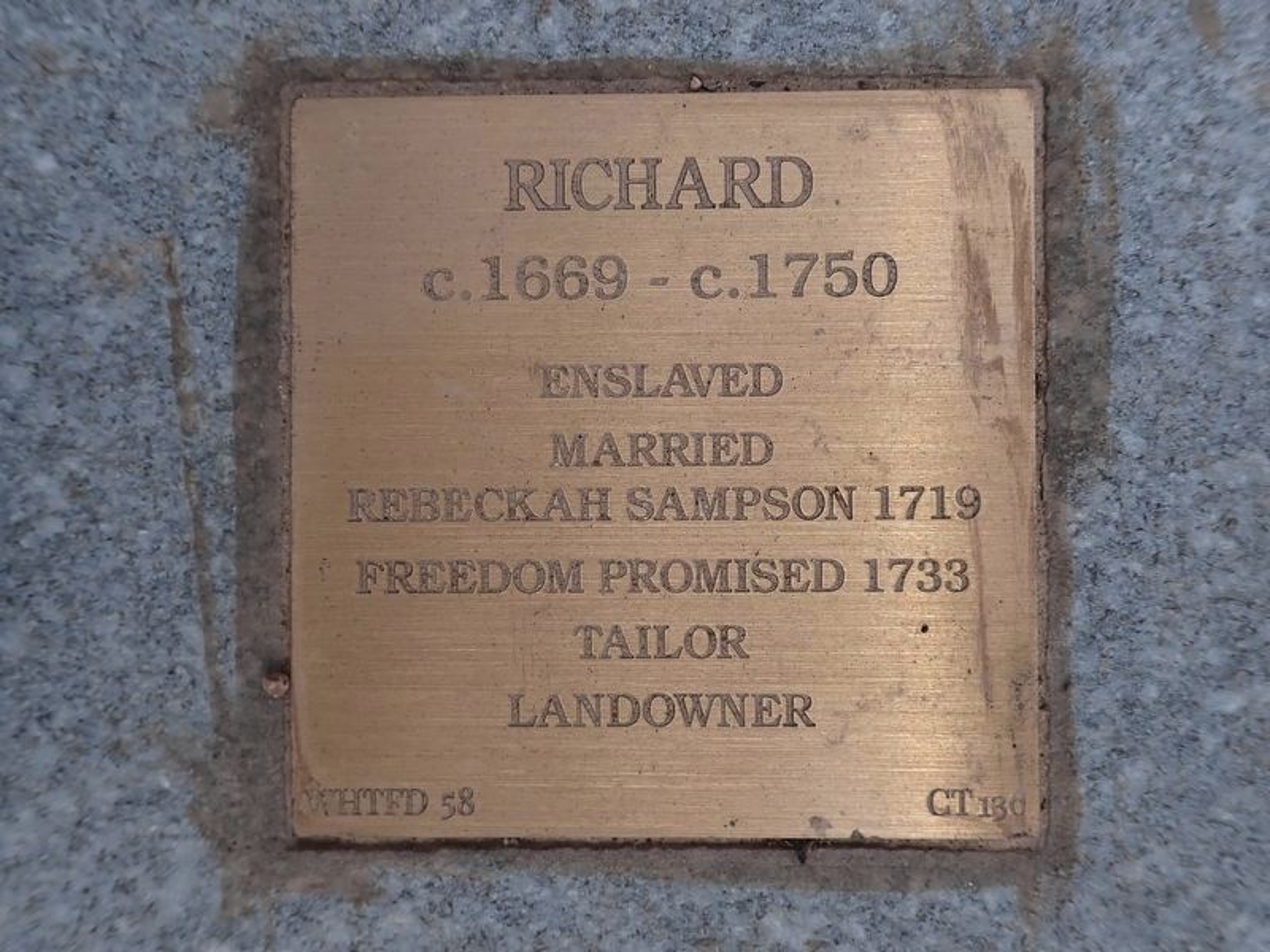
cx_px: 635
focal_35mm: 25
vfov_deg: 54.9
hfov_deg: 69.4
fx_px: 917
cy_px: 476
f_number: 2.8
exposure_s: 1/800
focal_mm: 4.5
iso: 100
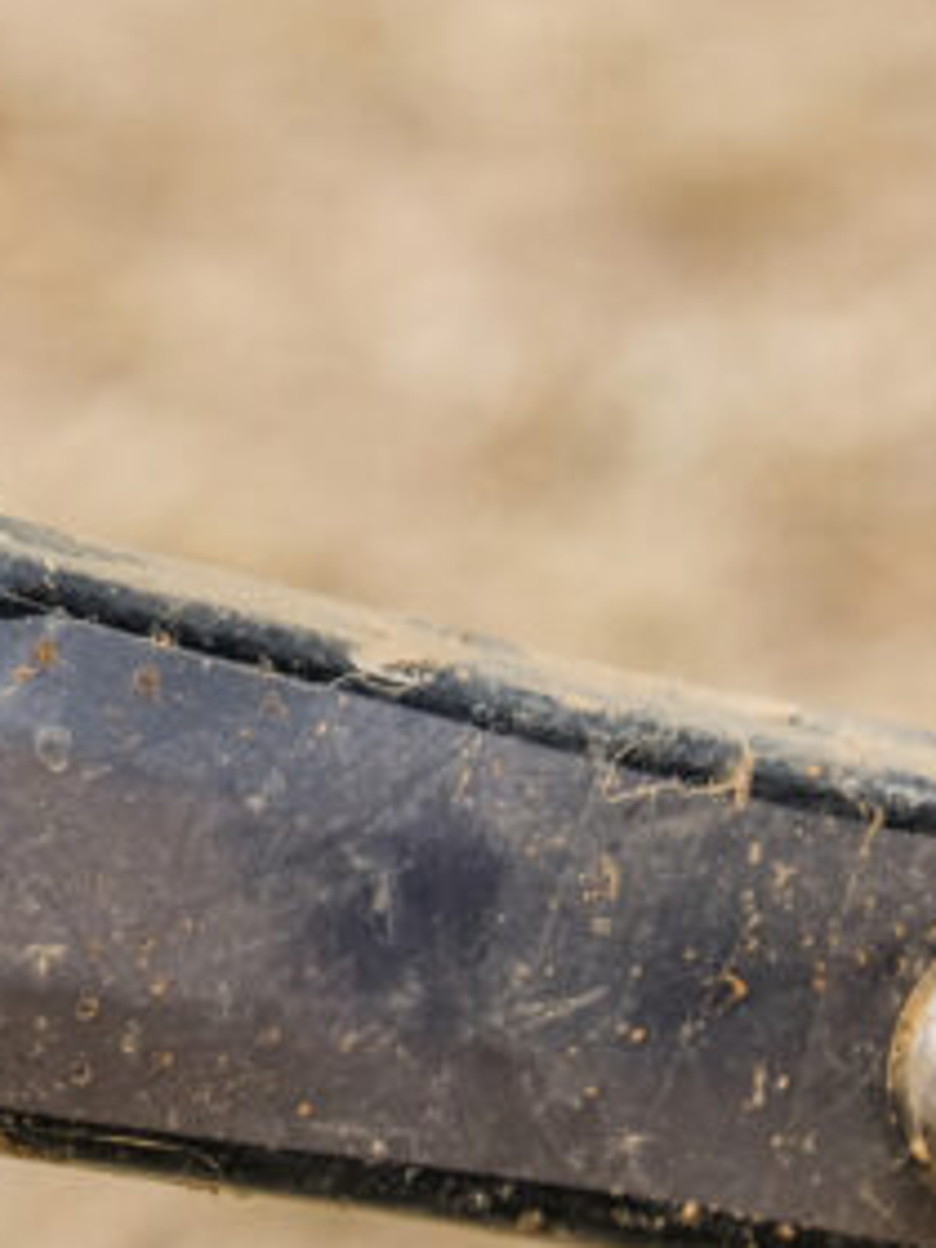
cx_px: -352
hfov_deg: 1.2
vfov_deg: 1.6
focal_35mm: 1213
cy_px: 292
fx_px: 43732
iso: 500
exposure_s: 1/500
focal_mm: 230
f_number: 6.7
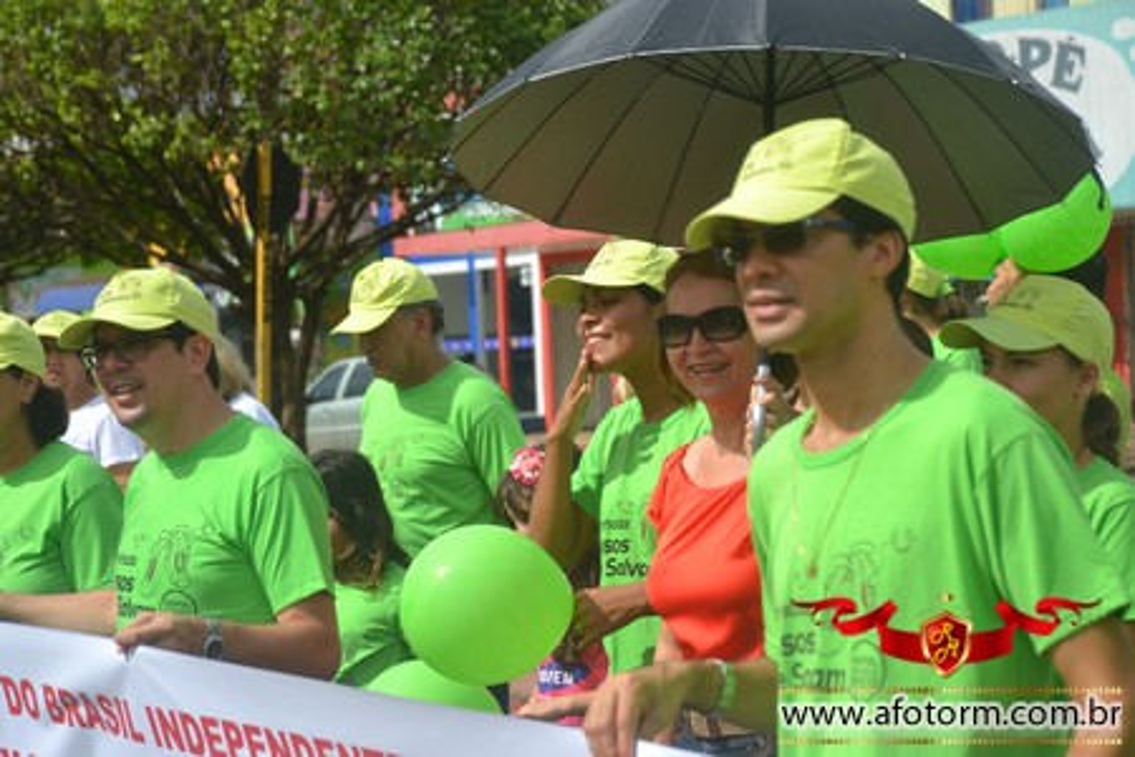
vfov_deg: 13.0
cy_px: 378
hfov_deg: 19.5
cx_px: 568
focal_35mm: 105
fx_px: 3310
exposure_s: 1/500
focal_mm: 70
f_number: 5.6
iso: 100
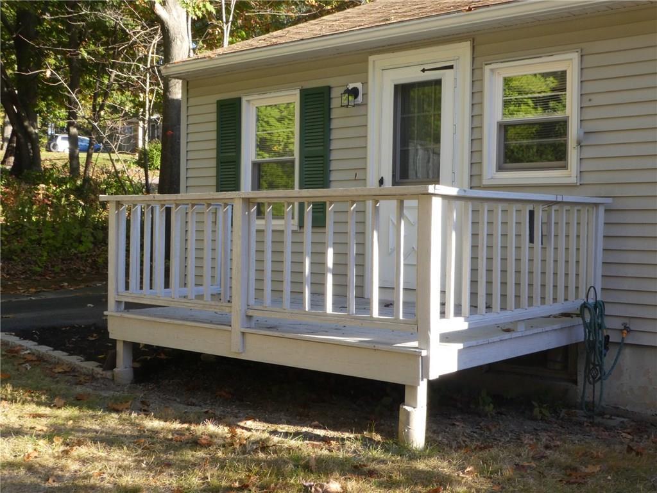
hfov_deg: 42.9
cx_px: 328
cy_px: 246
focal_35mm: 44
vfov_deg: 32.9
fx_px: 835
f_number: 7.1
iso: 160
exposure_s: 1/60
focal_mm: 7.8
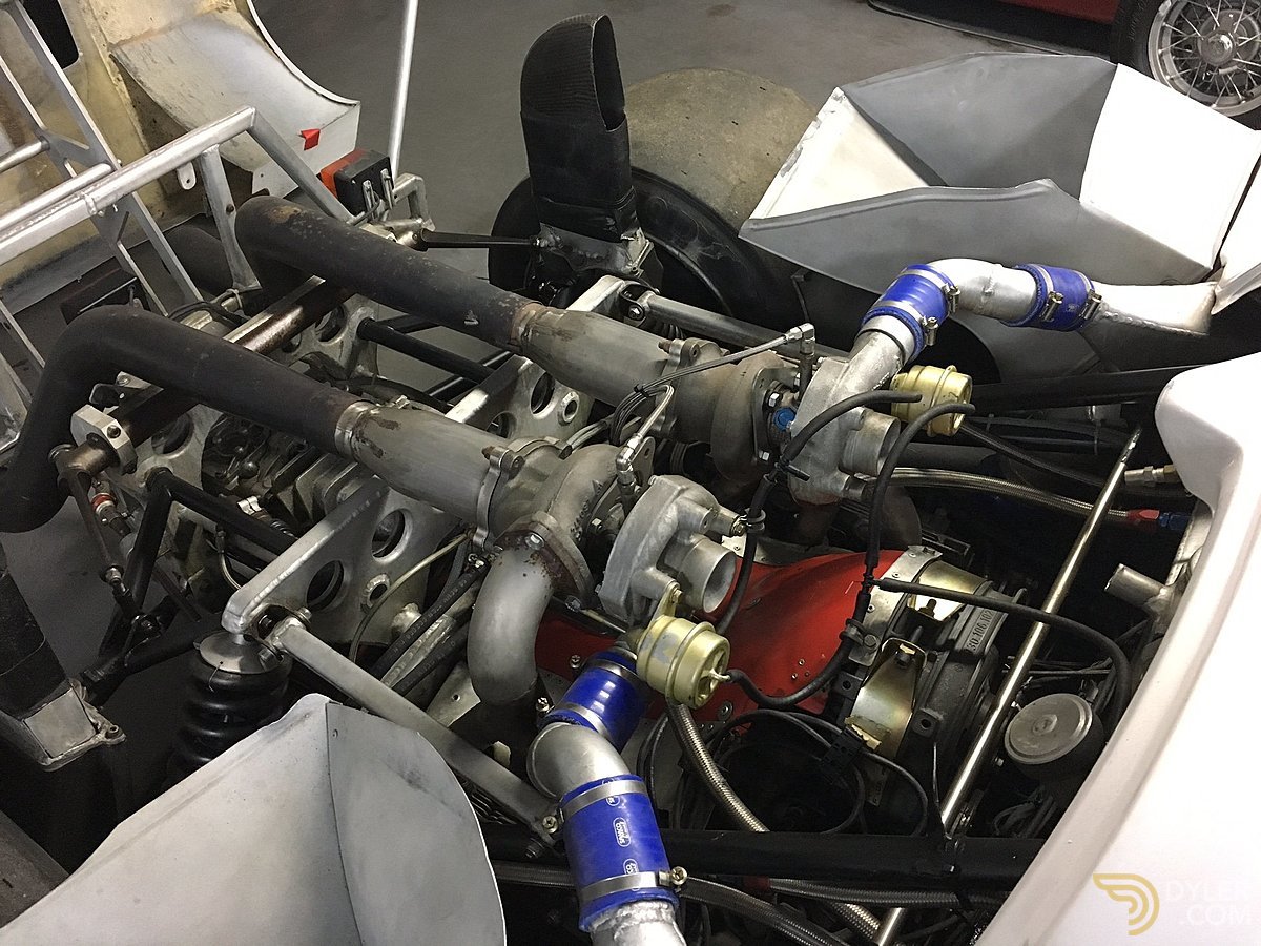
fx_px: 1056
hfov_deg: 61.7
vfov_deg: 48.2
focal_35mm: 29
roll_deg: +3.8
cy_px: 473
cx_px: 630
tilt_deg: -43.2
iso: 200
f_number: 2.2
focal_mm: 4.15
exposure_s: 1/25
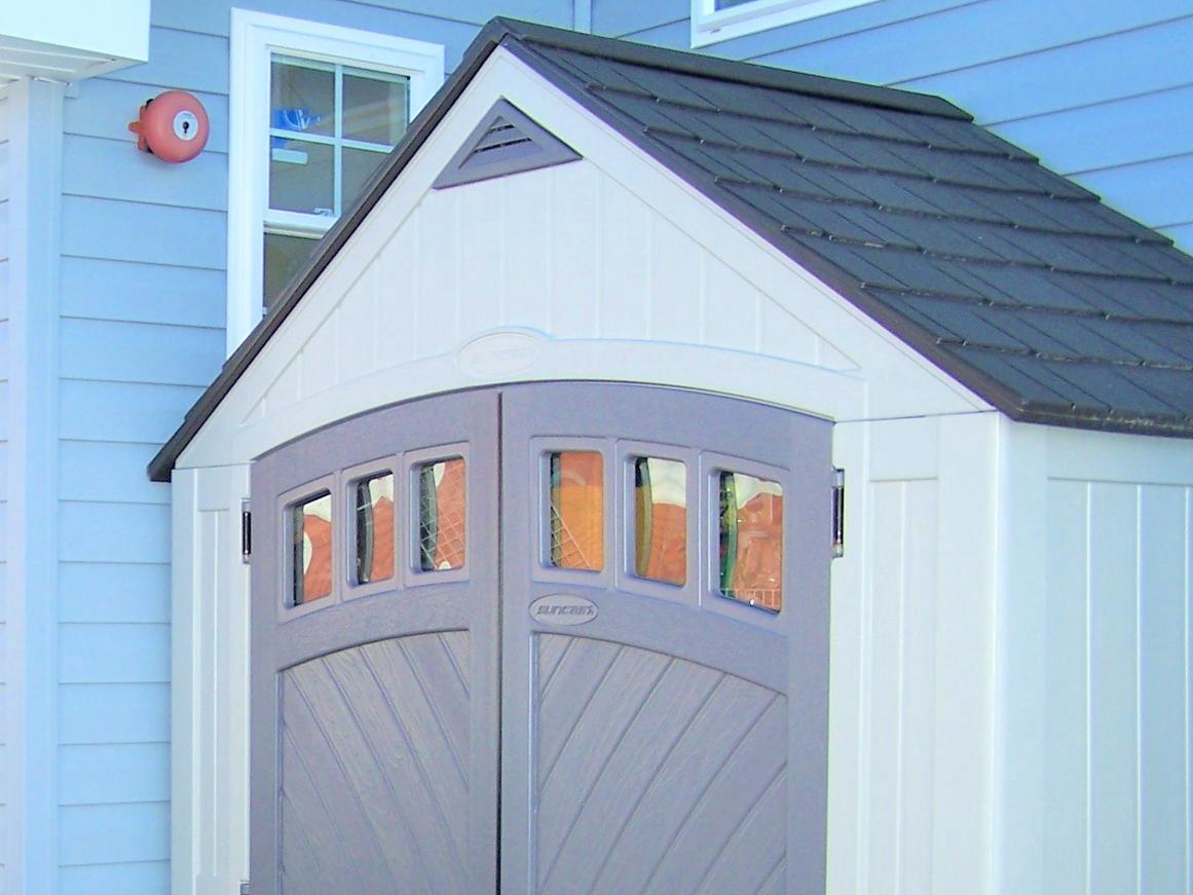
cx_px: 180
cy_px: 698
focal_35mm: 67
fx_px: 2309
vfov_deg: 21.7
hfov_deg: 28.1
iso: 80
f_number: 2.8
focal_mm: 6.3
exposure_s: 1/500
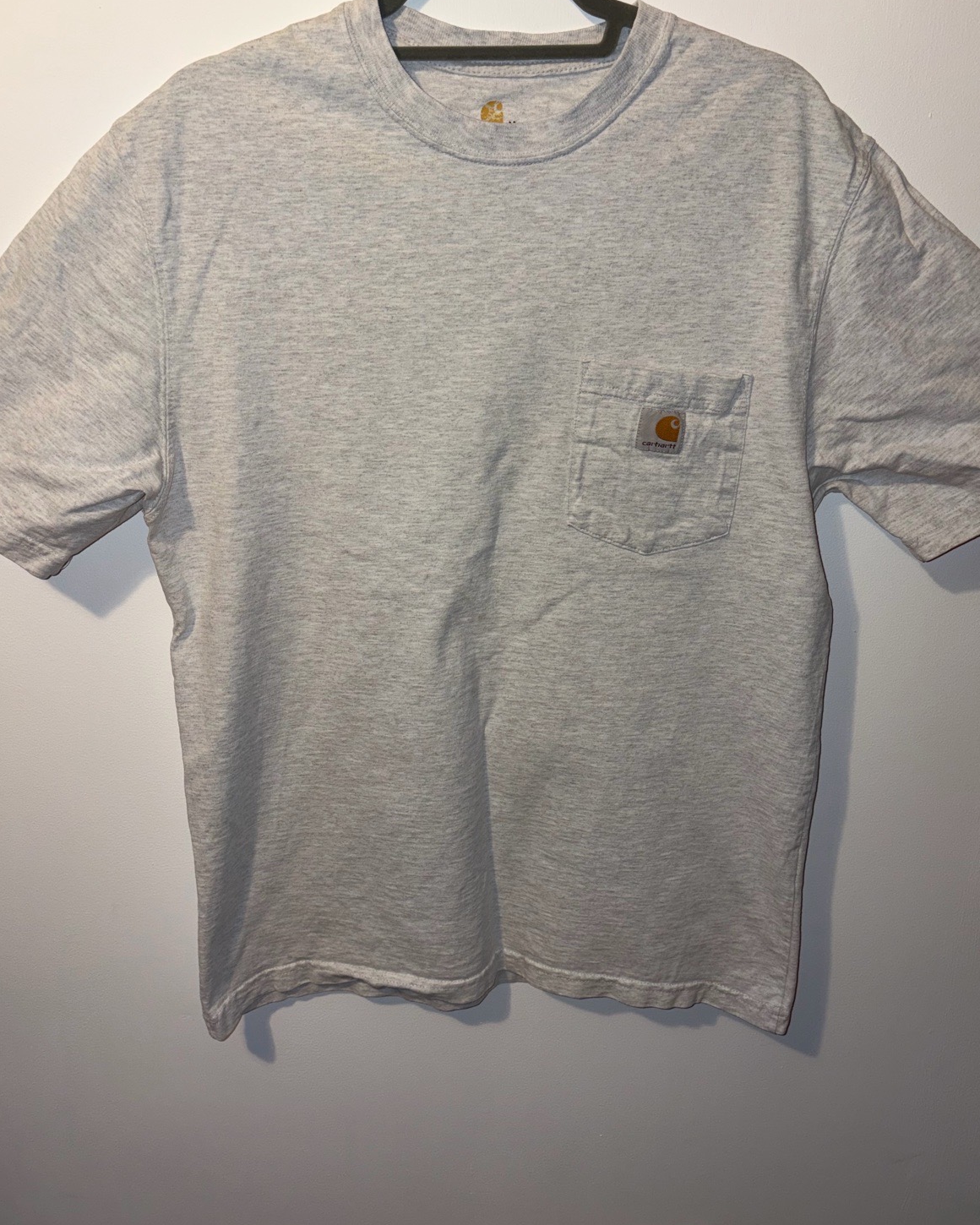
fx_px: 1015
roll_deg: +0.7
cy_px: 570
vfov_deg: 62.1
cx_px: 493
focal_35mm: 28
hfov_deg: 51.5
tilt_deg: -20.4
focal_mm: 5.96
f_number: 1.6
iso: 50
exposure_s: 1/39
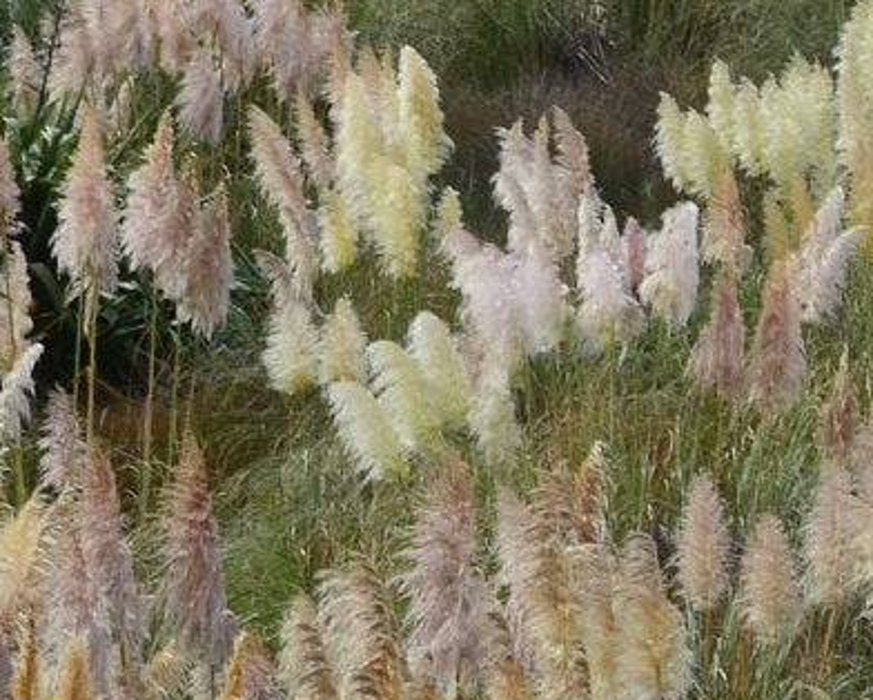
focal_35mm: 403
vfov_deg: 3.8
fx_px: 10429
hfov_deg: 4.8
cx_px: 1140
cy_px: 138
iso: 125
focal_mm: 55
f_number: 11
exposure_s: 1/125
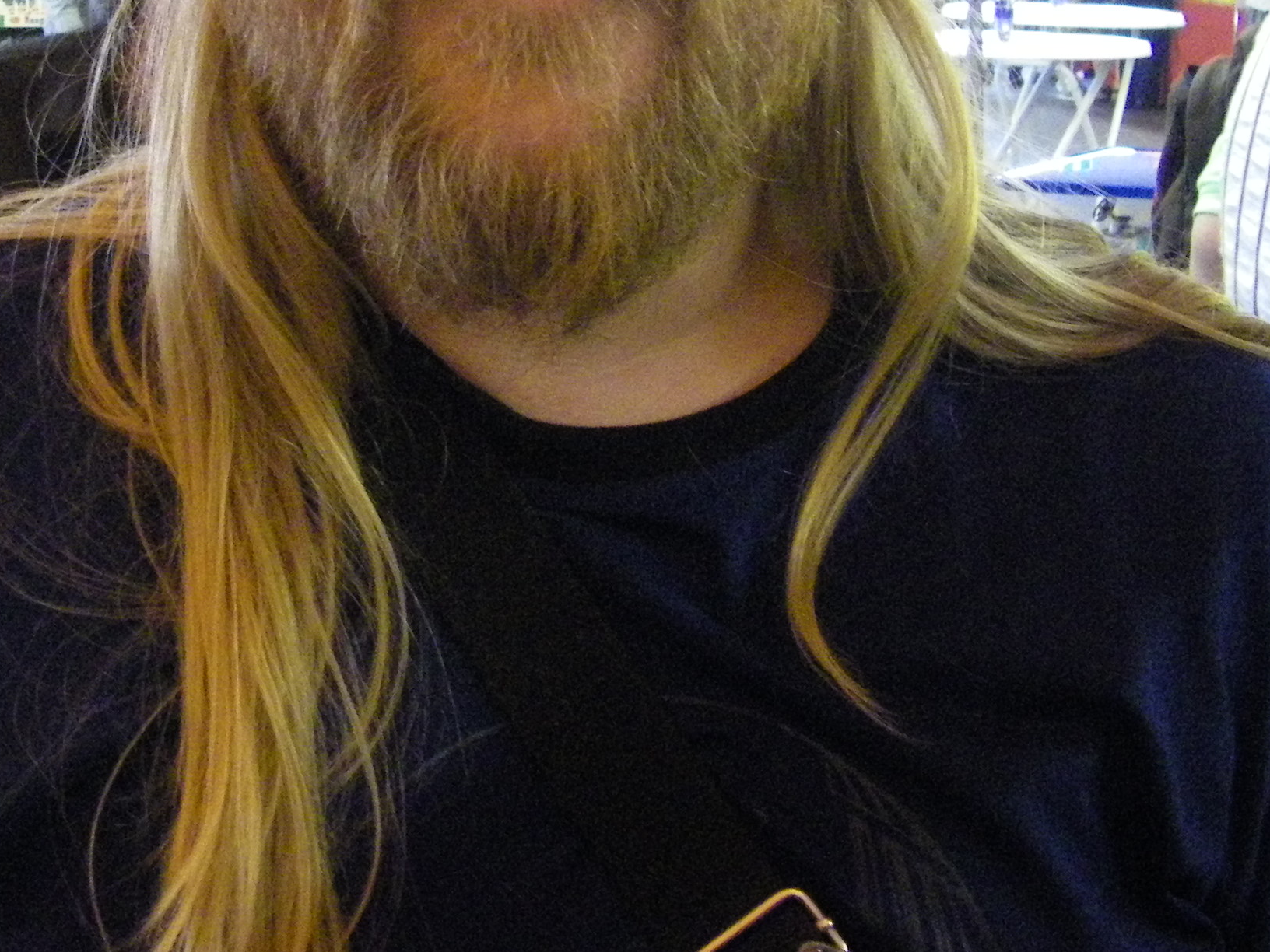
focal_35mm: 76
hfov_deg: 25.4
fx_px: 2788
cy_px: 42
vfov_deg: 18.9
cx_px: 343
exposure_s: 1/13
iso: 800
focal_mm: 6.3
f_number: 3.5
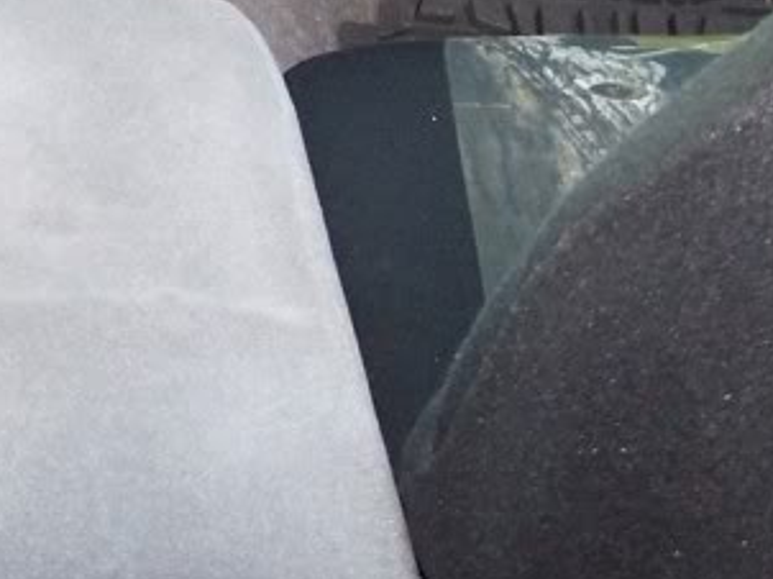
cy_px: -307
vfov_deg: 11.0
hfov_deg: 15.1
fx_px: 2878
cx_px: 26
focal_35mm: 129
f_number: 2.8
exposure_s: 1/60
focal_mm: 6.3
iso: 140
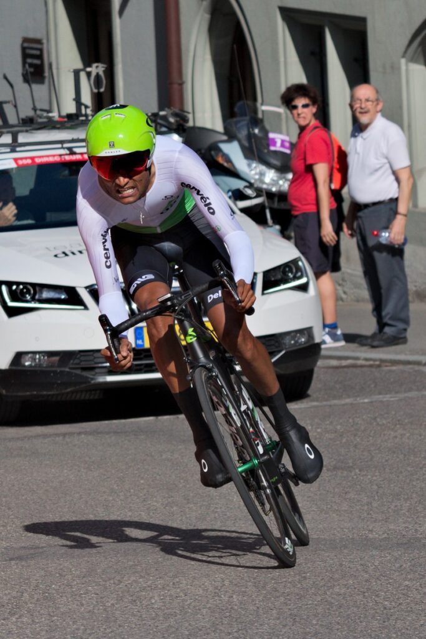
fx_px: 2608
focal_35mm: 147
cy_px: 320
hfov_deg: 9.3
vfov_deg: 14.0
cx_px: 213
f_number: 6.3
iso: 160
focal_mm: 98
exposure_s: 1/1600
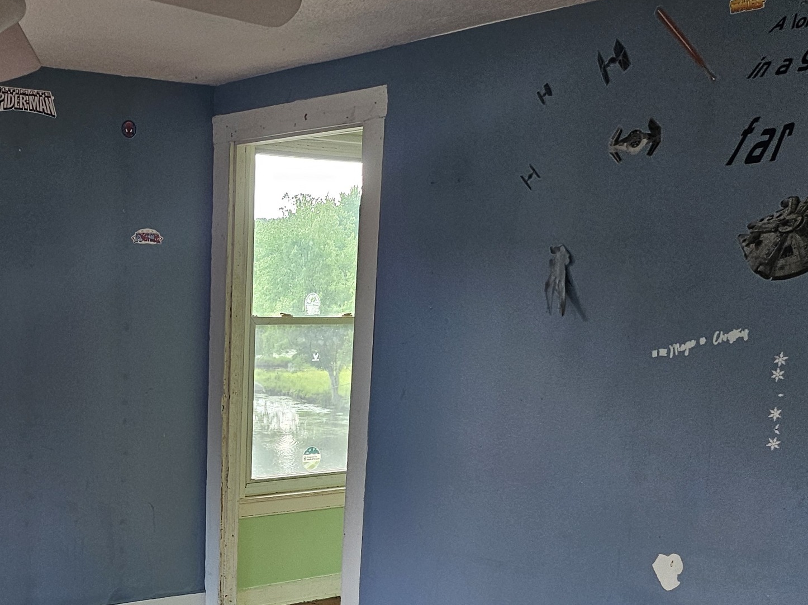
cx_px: 134
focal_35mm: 51
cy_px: 560
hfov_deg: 35.9
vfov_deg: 27.4
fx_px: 1190
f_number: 1.8
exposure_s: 1/180
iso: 125
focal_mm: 5
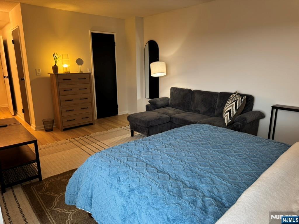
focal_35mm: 24
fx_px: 207
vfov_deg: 56.8
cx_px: 150
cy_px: 112
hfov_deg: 71.6
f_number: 1.78
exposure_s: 1/60
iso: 160
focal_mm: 6.76
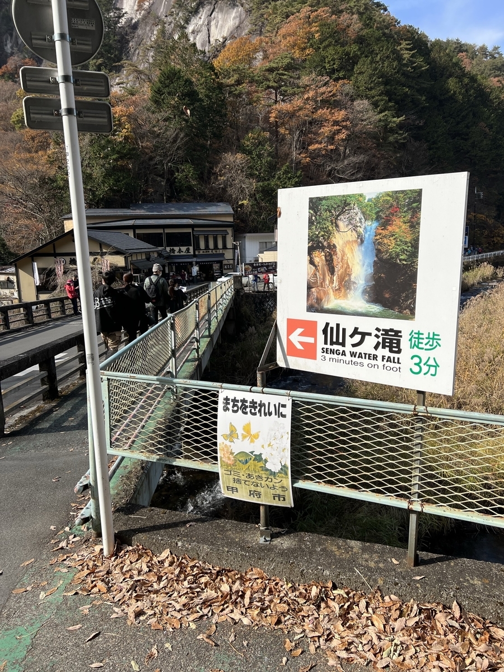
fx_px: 505
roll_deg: +2.5
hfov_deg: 53.1
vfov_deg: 67.3
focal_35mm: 26
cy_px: 336
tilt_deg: -9.8
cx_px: 252
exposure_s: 1/2353
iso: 50
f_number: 1.5
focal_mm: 5.7
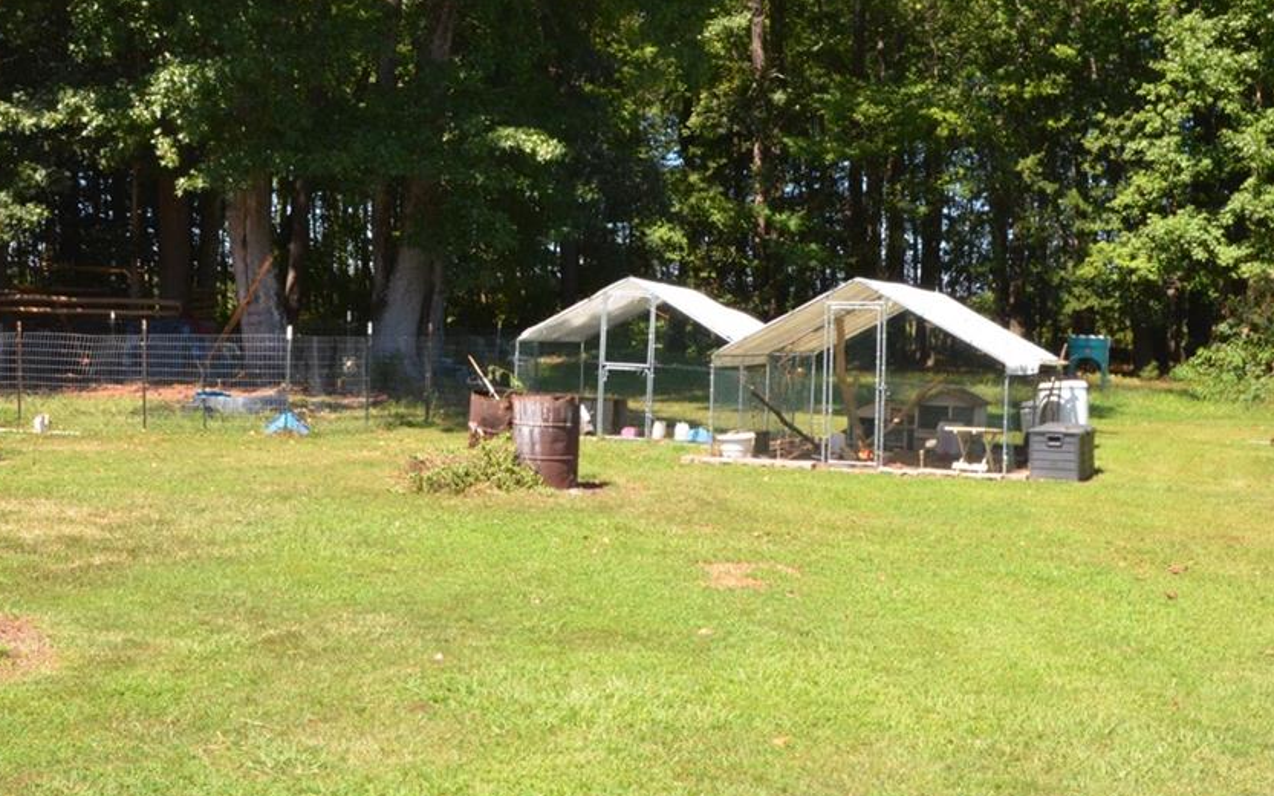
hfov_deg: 44.2
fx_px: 1562
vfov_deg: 28.5
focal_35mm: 45
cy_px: 331
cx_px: 541
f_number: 20
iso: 1250
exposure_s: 1/250
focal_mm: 24
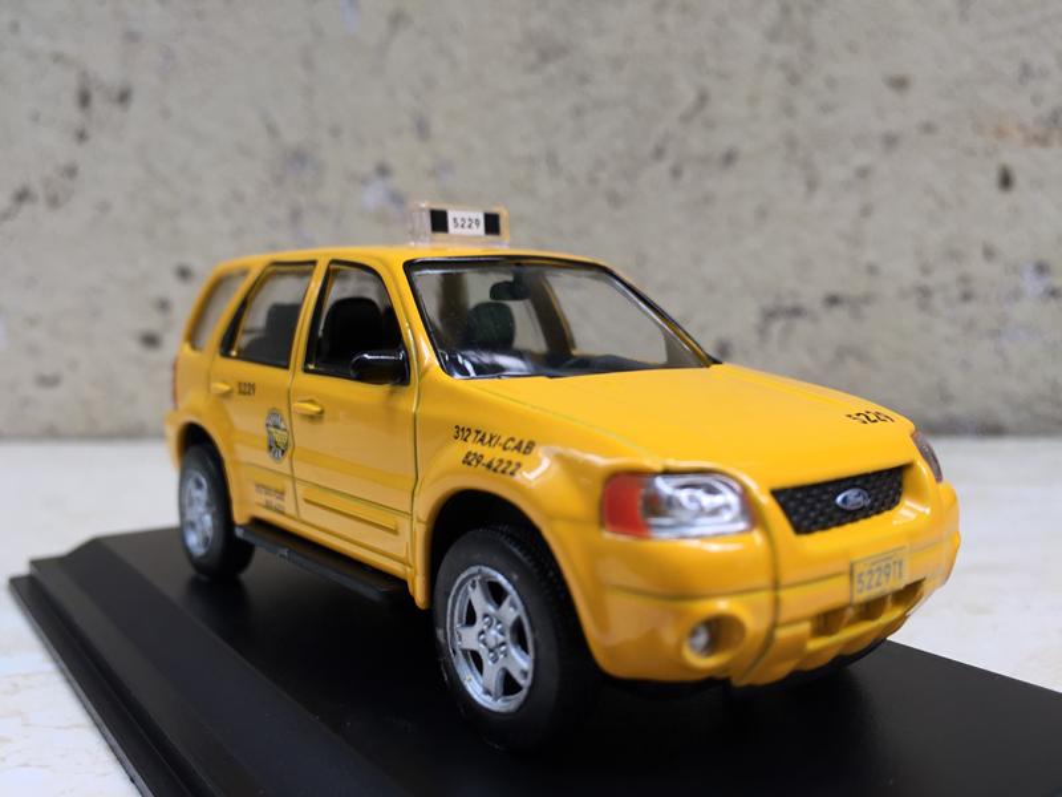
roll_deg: -1.6
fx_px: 890
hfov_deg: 61.7
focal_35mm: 29
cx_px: 531
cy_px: 398
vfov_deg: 48.2
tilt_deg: -5.6
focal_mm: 4.15
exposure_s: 1/50
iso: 32
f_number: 2.2
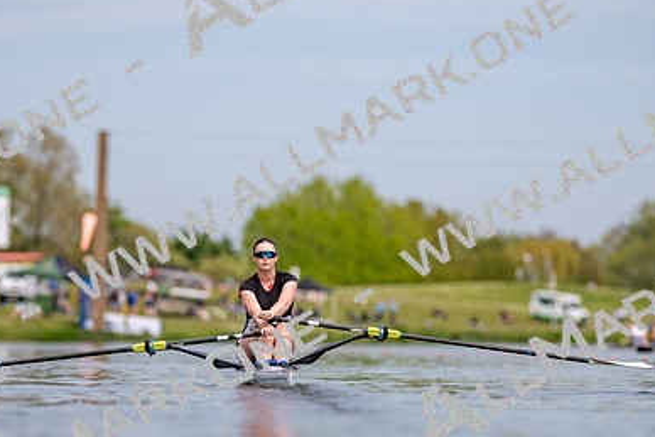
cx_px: 277
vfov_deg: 6.8
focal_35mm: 202
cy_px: 305
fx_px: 3676
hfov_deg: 10.2
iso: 64
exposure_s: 1/5000
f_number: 1.8
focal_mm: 135
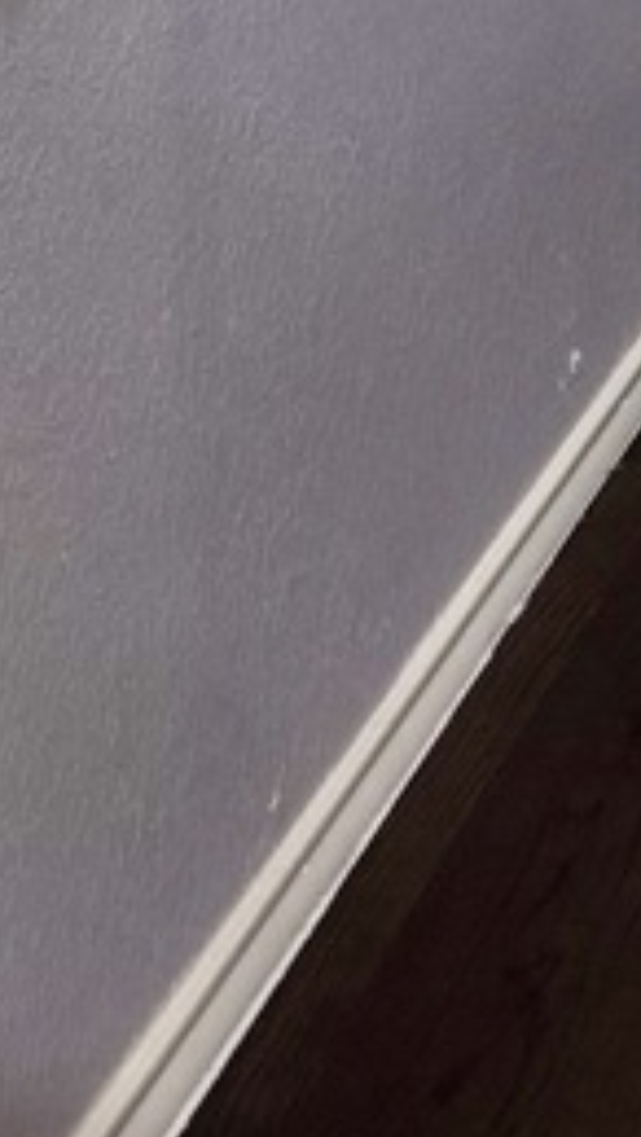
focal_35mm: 109
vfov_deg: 15.7
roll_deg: +2.4
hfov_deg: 10.8
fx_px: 3288
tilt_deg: -2.2
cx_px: 887
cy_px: -1115
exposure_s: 1/60
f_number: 1.78
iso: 500
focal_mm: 6.76
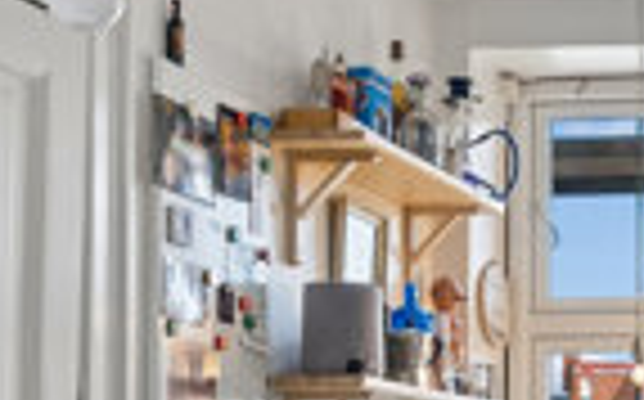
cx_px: 851
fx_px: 1700
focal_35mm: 97
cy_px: 519
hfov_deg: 19.6
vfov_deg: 13.0
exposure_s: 1/10
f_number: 8
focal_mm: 17
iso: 125
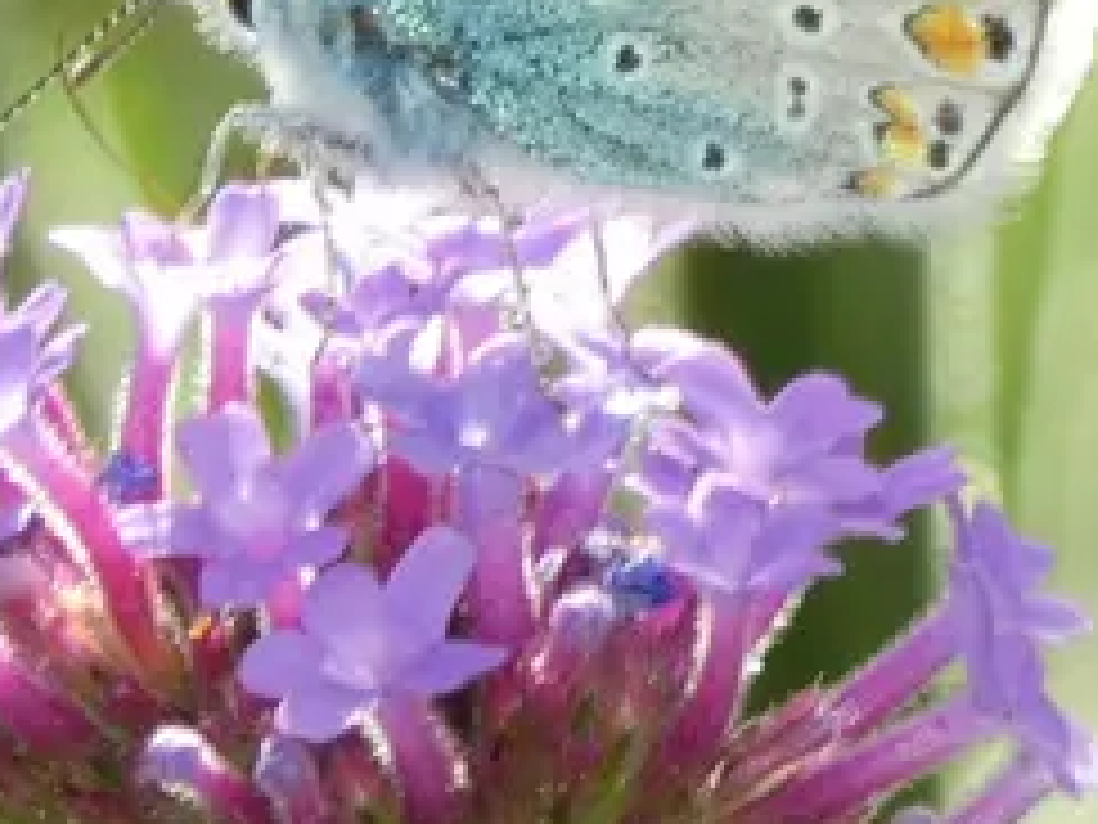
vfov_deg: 1.7
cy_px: 41
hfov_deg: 2.2
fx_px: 28230
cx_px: 554
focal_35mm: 890
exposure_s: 1/80
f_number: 5.6
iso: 160
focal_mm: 60.8
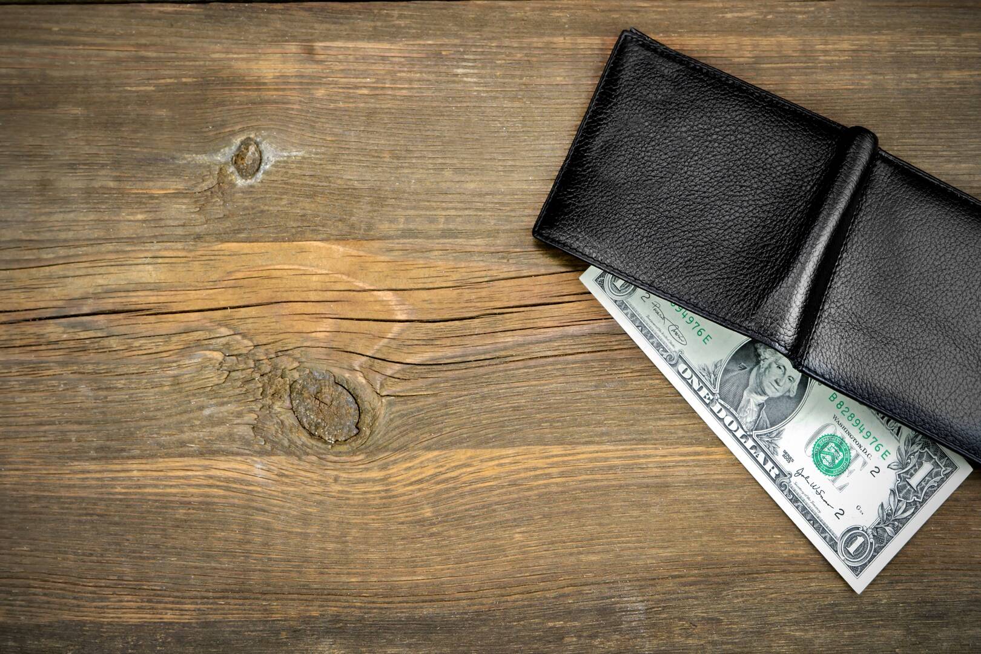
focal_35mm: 45
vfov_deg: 29.9
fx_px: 1226
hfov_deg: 43.6
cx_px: 490
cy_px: 327
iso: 100
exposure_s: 1/5
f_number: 11
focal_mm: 30
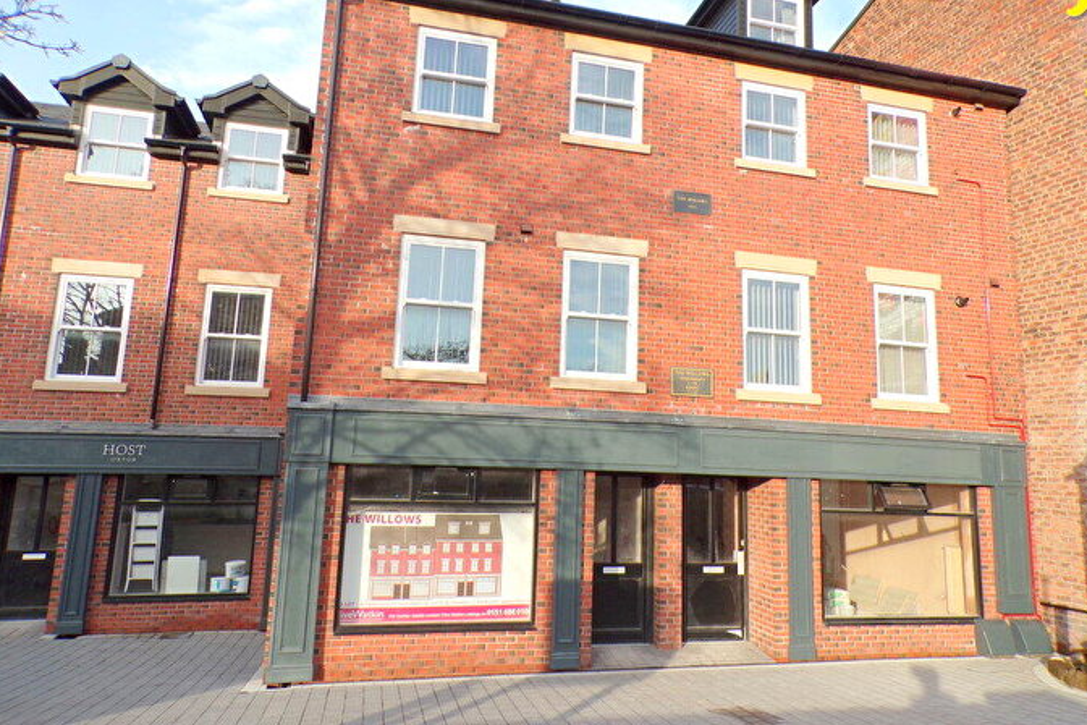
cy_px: 308
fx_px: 785
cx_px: 563
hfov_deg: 69.4
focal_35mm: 26
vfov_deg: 49.4
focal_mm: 4.3
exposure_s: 1/140
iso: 80
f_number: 4.3
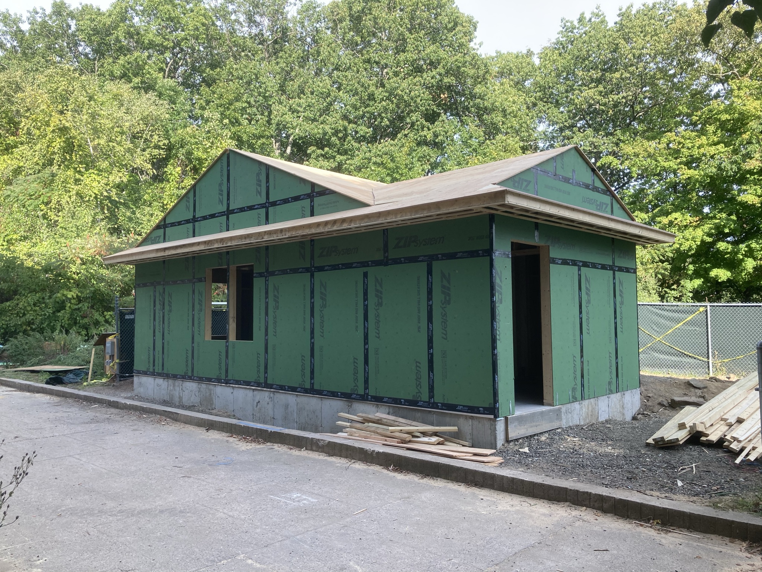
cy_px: 286
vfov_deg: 49.7
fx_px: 616
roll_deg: +0.0
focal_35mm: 28
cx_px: 381
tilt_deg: +4.2
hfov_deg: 63.4
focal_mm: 3.99
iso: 20
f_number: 1.8
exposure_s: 1/304
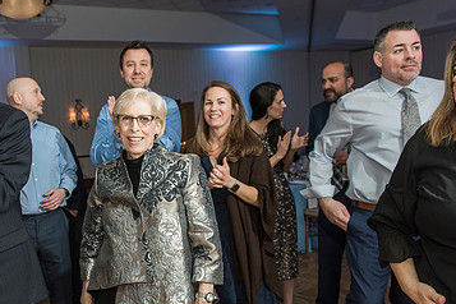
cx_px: 123
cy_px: 195
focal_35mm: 39
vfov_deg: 34.0
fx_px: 494
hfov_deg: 48.0
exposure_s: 1/100
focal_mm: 24
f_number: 4
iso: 800
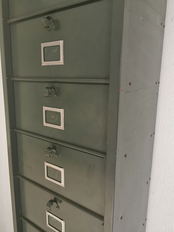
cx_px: 87
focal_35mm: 27
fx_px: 181
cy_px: 116
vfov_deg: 65.3
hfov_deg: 51.4
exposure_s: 1/40
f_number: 1.6
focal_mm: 5.56
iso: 500
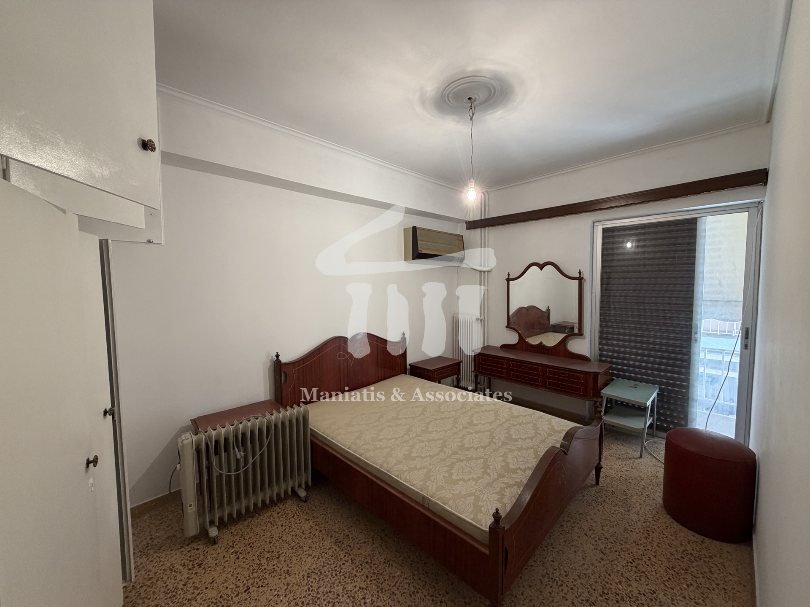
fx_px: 328
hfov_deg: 102.1
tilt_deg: -3.6
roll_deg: +0.2
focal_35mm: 14
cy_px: 304
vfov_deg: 85.7
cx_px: 405
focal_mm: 2.22
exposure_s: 1/50
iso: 200
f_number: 2.2
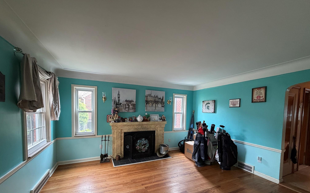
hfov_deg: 101.5
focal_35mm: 15
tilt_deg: -2.2
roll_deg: -1.0
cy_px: 116
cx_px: 155
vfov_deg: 73.9
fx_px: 127
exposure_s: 1/60
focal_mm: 2.22
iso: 320
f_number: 2.2
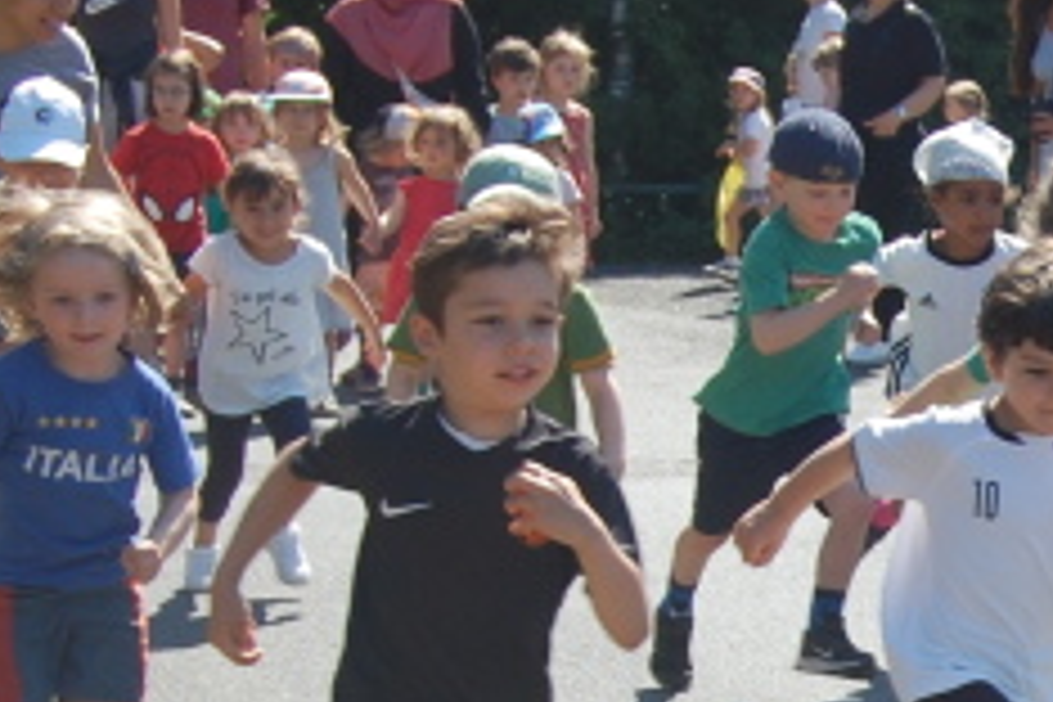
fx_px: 4642
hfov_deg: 12.4
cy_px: 796
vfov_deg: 8.6
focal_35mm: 159
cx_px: 1508
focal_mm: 31
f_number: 8
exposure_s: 1/250
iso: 200
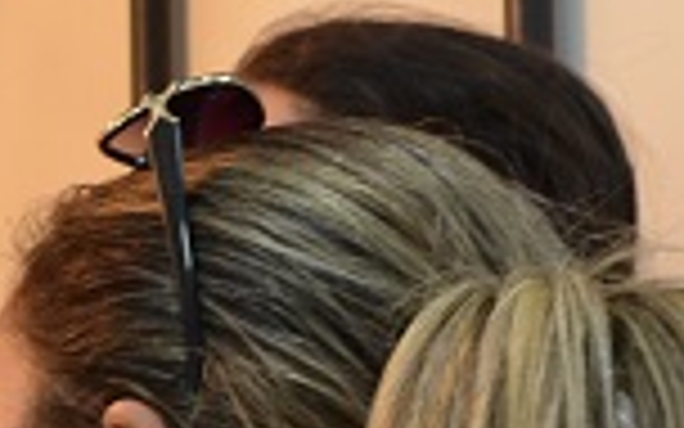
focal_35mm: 163
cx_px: -472
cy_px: 725
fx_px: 3039
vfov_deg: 7.8
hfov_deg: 12.0
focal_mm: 18
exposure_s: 1/40
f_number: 3.2
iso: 640
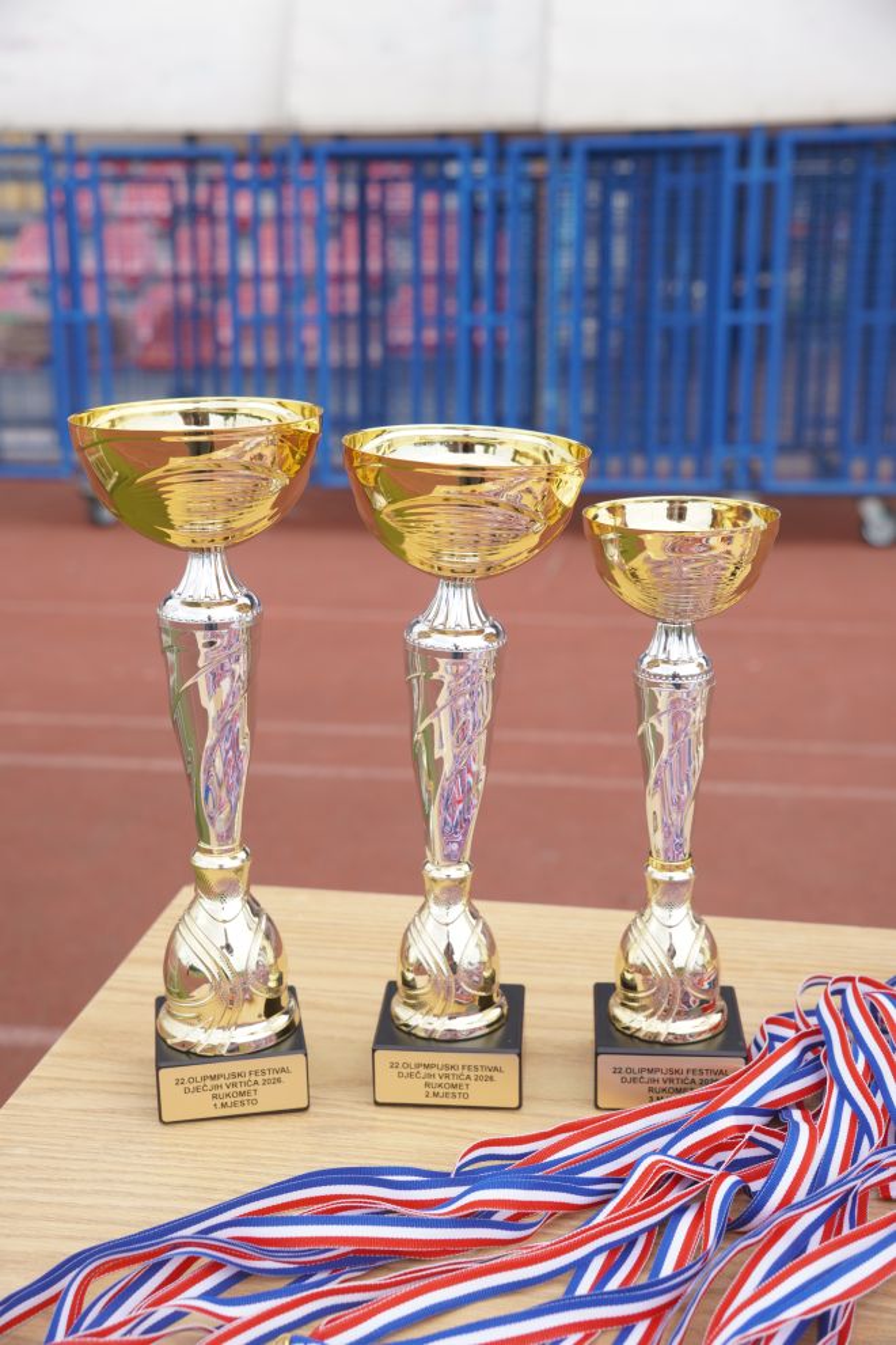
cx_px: 448
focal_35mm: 46
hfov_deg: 29.5
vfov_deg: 43.1
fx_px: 1702
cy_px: 672
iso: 100
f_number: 4.5
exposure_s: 1/200
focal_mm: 30.4
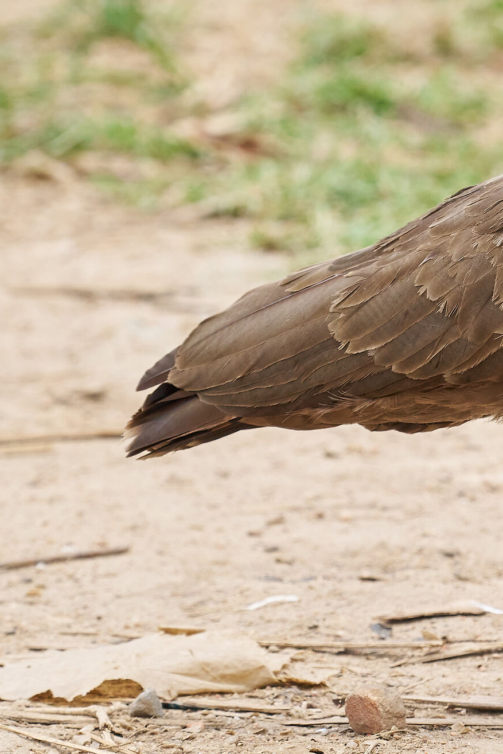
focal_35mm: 1053
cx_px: 649
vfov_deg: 2.0
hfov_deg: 1.3
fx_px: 22062
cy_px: 311
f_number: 9
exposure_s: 1/800
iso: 1000
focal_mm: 385
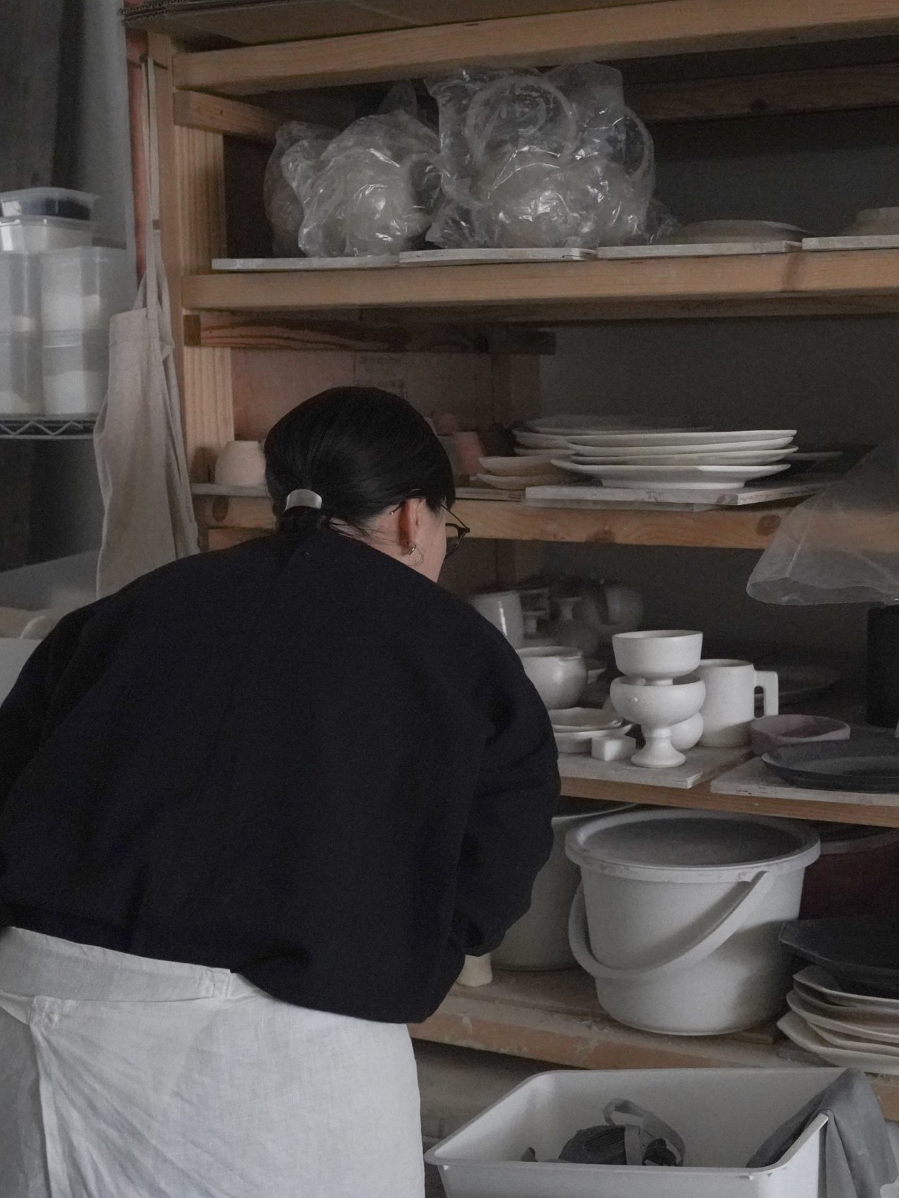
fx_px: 1766
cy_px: 597
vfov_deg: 37.5
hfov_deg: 28.2
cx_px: 658
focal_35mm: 51
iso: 10000
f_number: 5.6
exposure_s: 1/800
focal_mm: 35
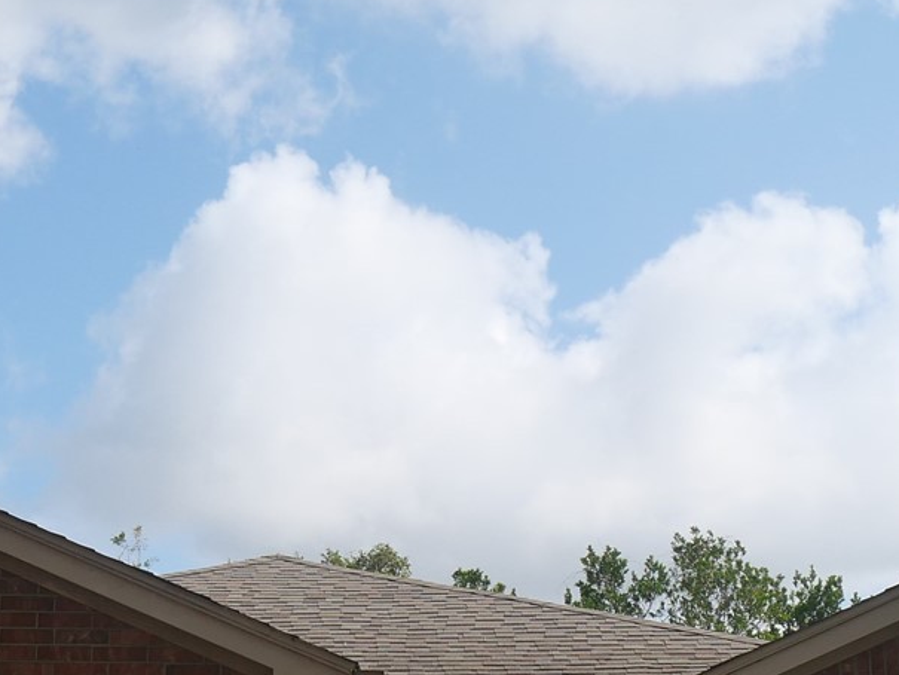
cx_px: 276
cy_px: 534
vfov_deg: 16.7
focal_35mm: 88
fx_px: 2286
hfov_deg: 22.1
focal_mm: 13
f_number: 9
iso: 200
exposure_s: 1/400
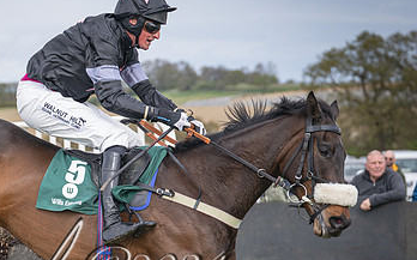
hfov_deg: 12.8
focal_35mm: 163
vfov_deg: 8.0
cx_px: 140
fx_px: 1851
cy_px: 221
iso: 400
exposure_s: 1/2500
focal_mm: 70
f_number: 2.8
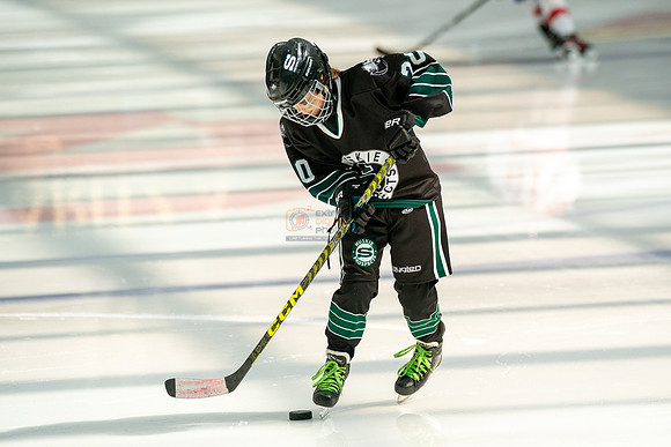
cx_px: 393
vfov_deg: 4.6
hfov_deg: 6.8
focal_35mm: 301
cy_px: 244
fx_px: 5619
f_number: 3.5
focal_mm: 234
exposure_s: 1/4000
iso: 1600
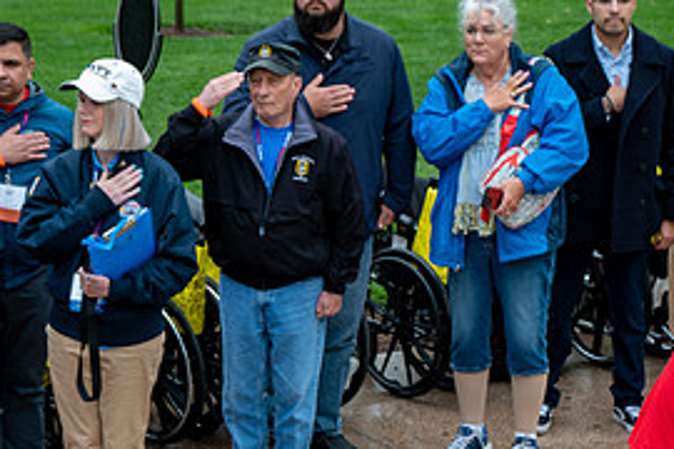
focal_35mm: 116
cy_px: 362
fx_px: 2172
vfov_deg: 11.8
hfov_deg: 17.6
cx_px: 482
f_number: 6.3
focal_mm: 54
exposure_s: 1/100
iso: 220
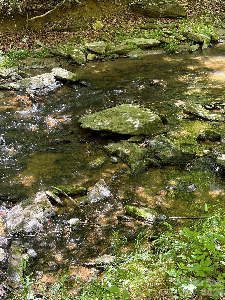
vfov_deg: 36.8
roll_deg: +1.9
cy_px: 150
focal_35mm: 52
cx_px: 112
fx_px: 451
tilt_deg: -25.1
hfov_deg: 28.0
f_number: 1.6
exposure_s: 1/94
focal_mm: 5.96
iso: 50
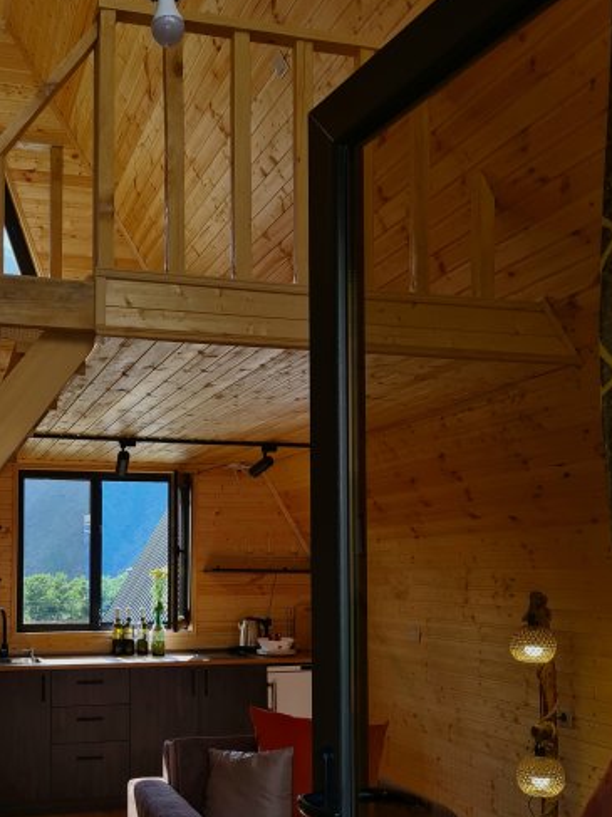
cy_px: 552
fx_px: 967
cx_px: 186
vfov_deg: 45.0
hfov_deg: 34.7
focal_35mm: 41
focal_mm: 5.4
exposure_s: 1/323
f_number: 1.8
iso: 50
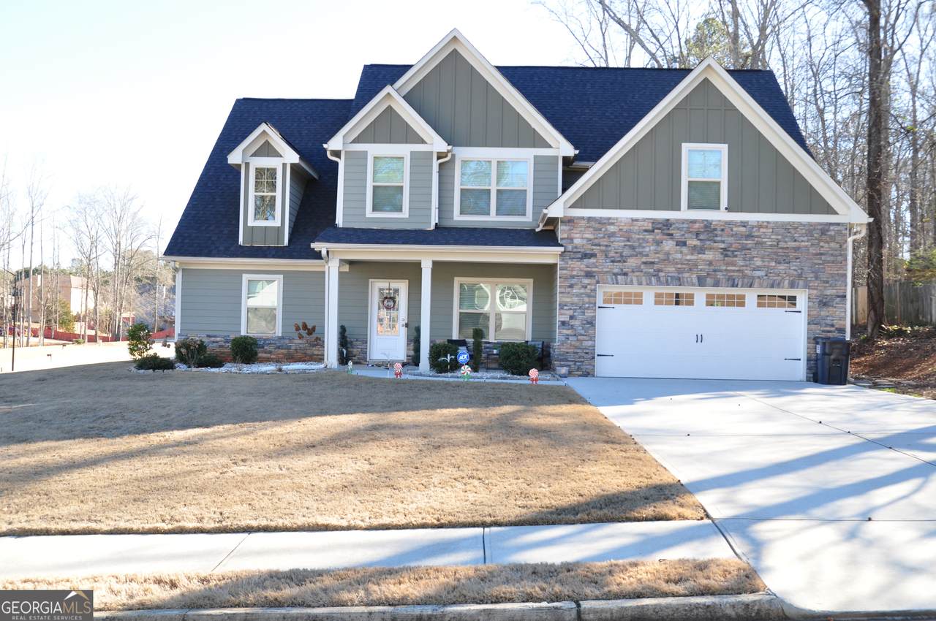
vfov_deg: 41.6
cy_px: 310
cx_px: 468
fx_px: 818
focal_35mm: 32
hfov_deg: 59.6
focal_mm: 21
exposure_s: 1/200
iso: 400
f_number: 7.1
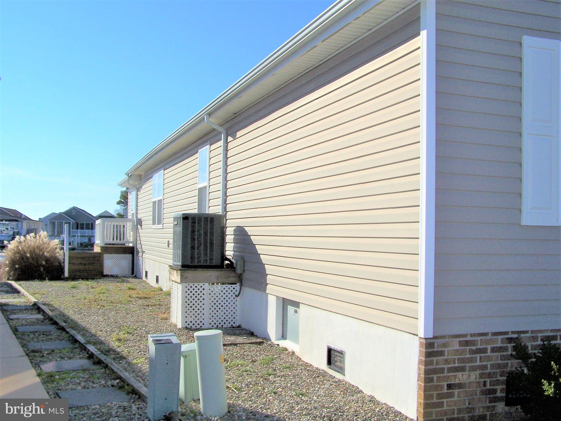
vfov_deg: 37.7
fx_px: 616
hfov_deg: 49.0
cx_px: 280
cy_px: 210
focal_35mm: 38
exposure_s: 1/1000
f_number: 5.6
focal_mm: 6.3
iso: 80
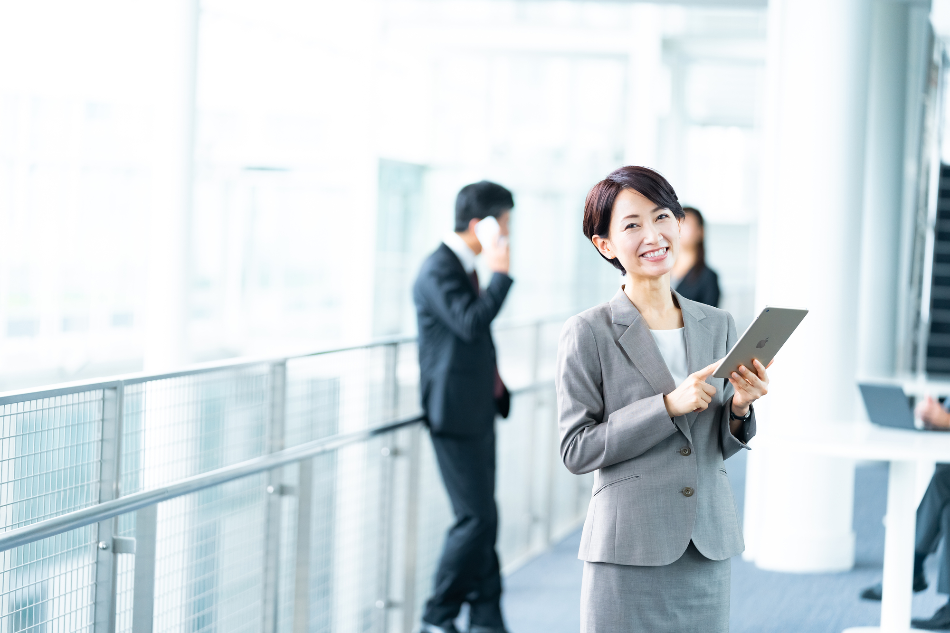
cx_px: 475
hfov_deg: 17.1
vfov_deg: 11.4
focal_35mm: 120
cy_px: 316
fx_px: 3166
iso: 1000
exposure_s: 1/320
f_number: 2.8
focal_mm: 120
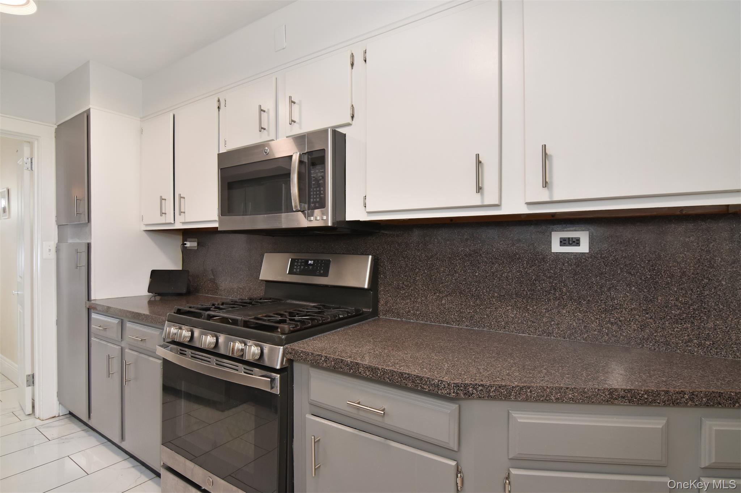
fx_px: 339
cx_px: 370
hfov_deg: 95.0
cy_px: 246
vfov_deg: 72.0
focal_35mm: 16
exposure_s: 1/40
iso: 640
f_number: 11
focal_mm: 11
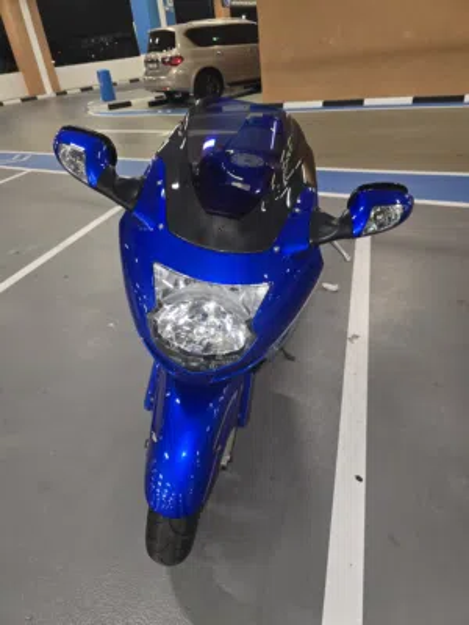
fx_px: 415
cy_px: 312
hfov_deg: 58.9
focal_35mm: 23
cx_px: 234
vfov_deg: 73.9
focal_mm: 6.3
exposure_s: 1/25
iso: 125
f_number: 1.7
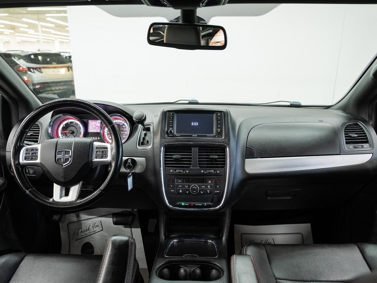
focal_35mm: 26
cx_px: 188
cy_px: 142
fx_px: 286
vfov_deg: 52.6
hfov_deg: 66.8
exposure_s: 1/40
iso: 1250
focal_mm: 24
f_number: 4
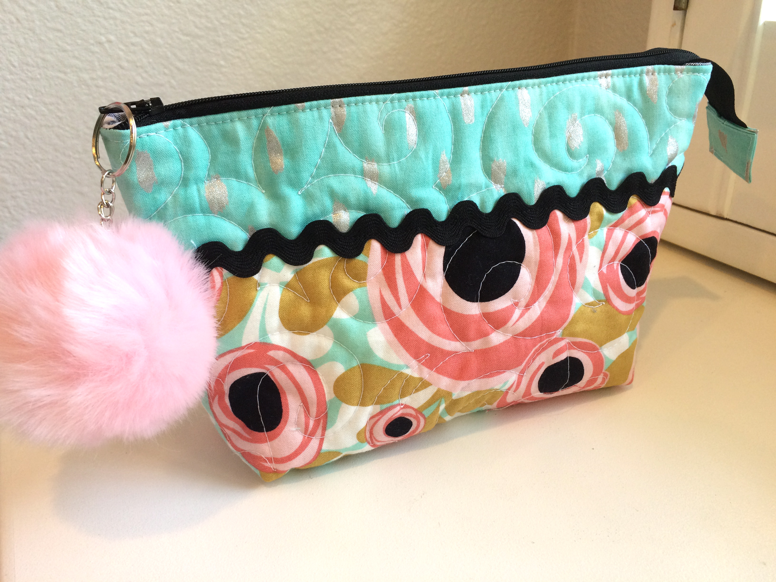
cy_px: 291
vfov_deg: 48.2
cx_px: 388
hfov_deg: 61.7
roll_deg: +1.4
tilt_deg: -25.4
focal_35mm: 29
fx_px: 650
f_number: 2.2
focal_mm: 4.15
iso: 64
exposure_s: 1/30
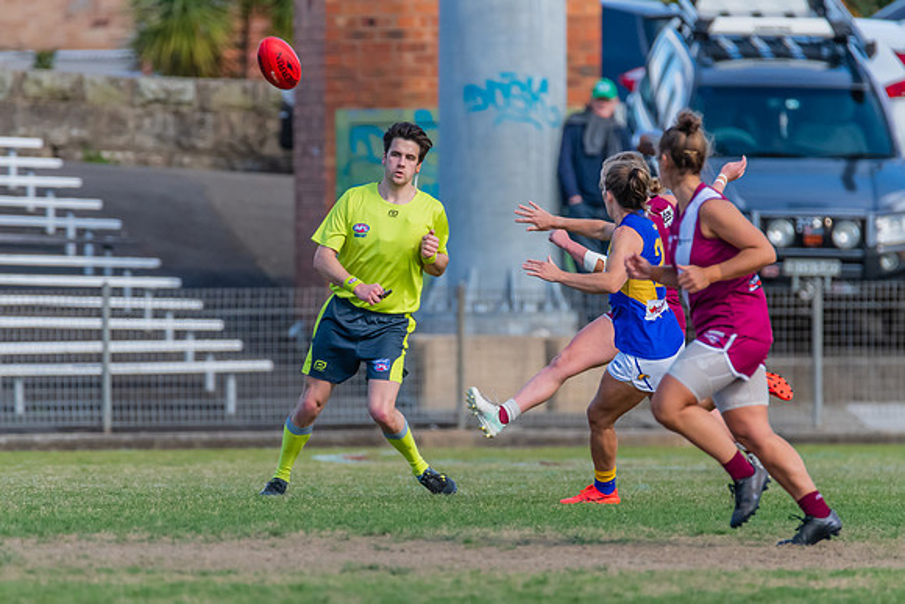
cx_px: 419
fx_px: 23571
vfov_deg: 1.5
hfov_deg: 2.2
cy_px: 375
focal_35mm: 937
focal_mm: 600
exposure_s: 1/1600
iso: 1400
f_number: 6.3
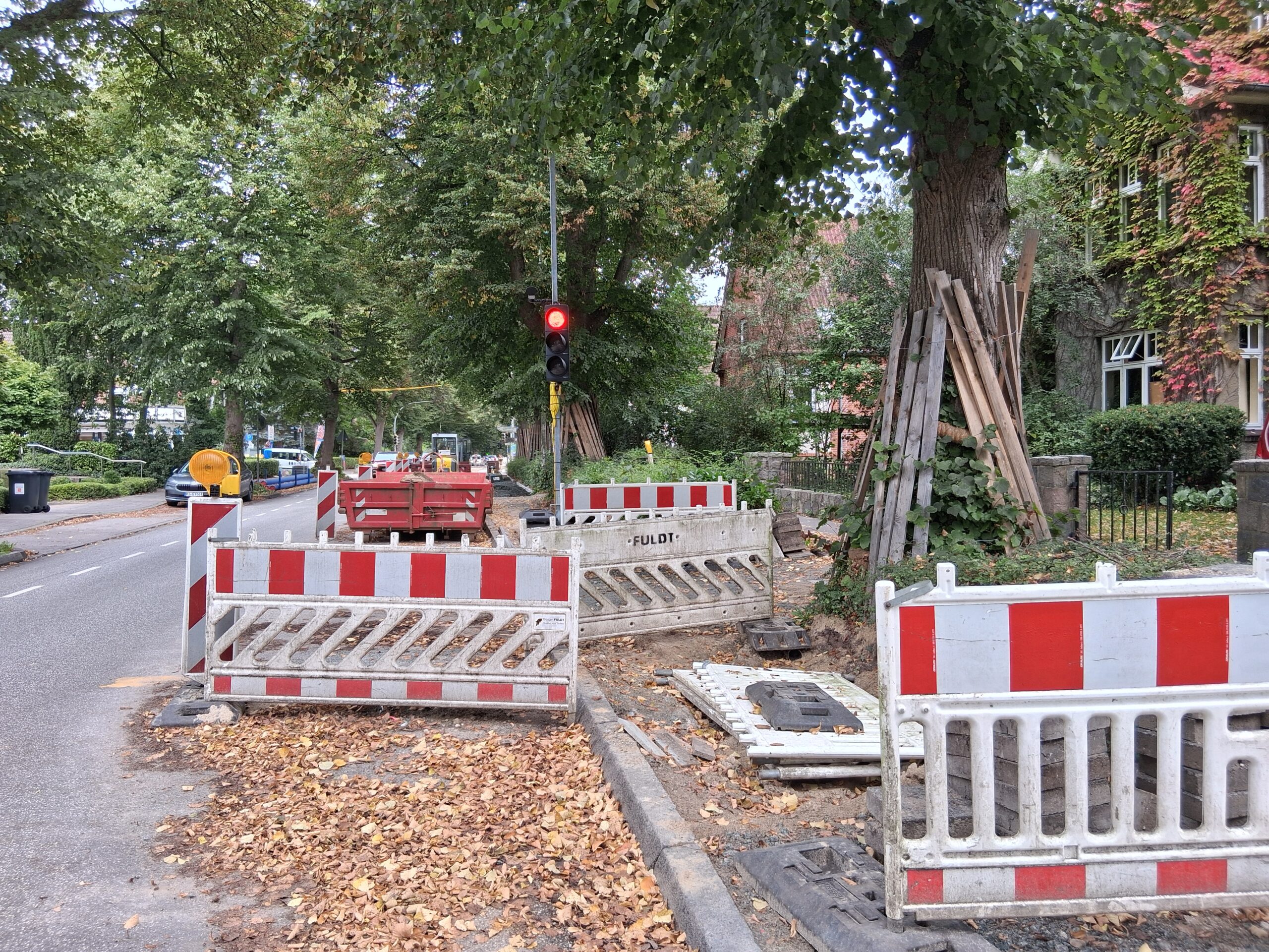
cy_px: 476
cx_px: 634
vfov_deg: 53.1
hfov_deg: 67.3
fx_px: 953
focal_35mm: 26
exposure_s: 1/100
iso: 25
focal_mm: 3.98
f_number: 1.8
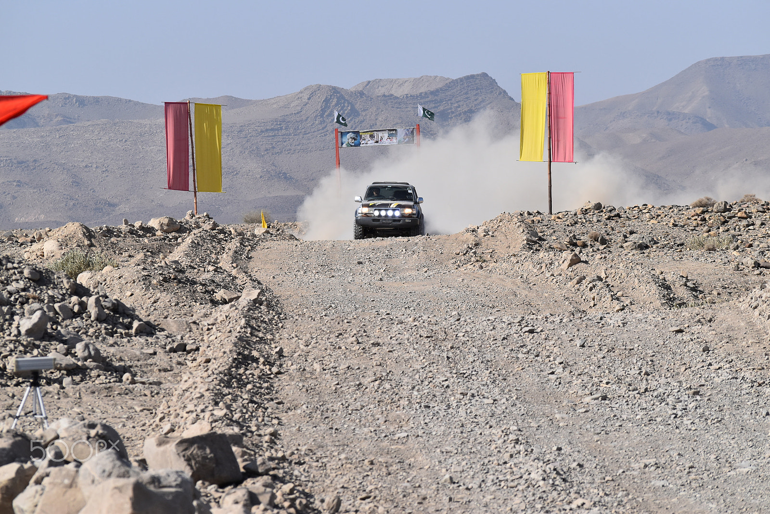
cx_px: 385
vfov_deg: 7.6
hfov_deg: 11.4
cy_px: 257
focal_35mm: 180
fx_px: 3851
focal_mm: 120
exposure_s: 1/1600
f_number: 7.1
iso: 400
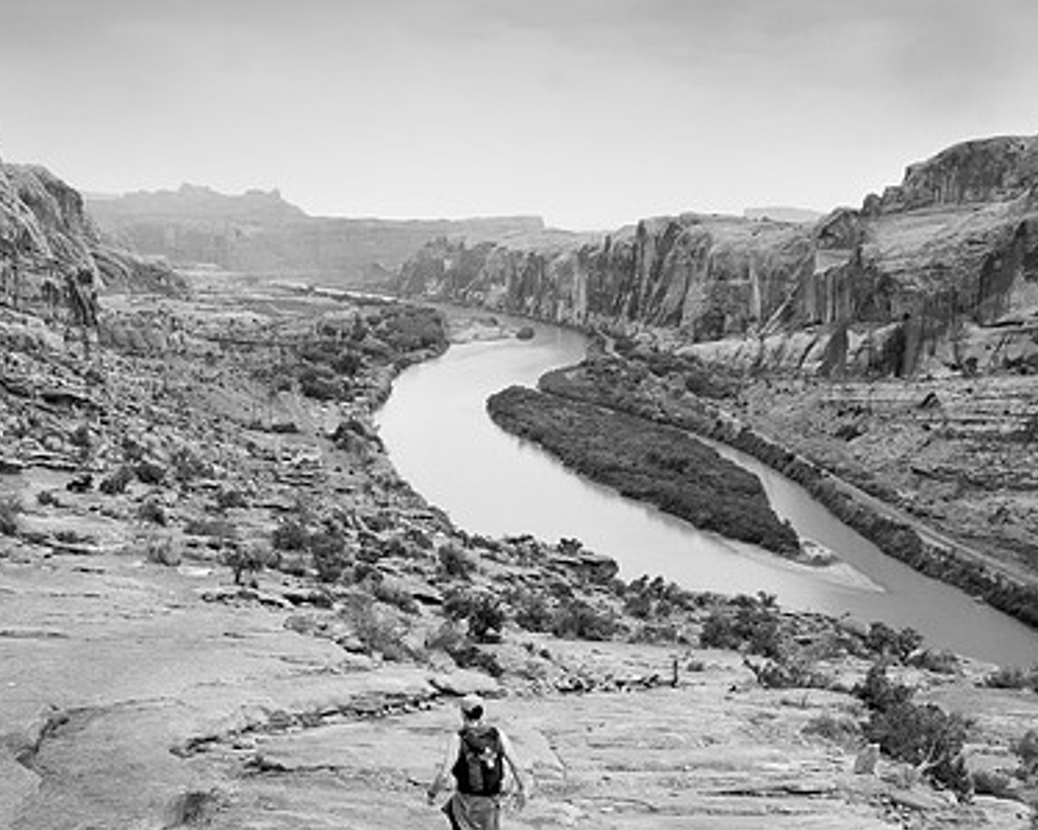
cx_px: 438
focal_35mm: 41
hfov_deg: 44.7
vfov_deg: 36.4
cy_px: 458
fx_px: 1259
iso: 2500
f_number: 8
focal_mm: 24
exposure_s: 1/400
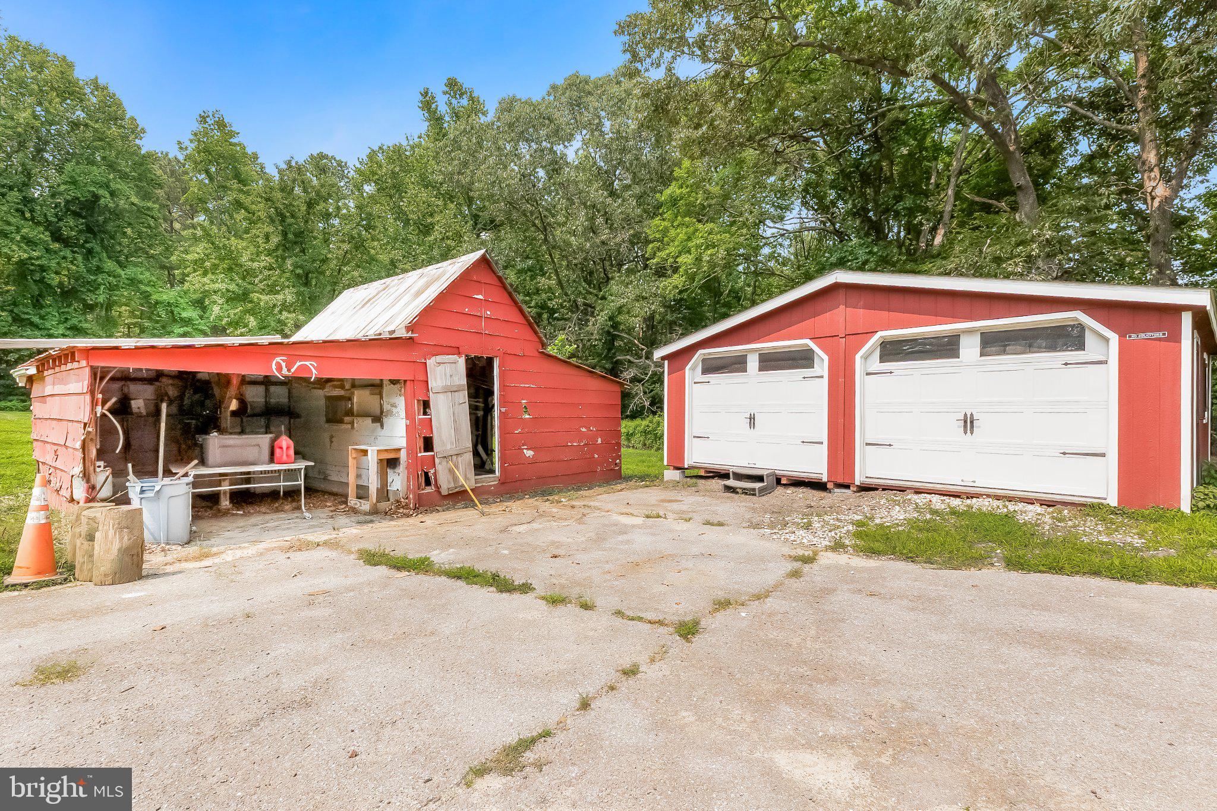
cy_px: 406
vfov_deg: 77.3
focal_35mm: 15
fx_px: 507
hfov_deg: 100.4
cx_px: 608
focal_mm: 10
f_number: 8
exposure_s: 1/125
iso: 100
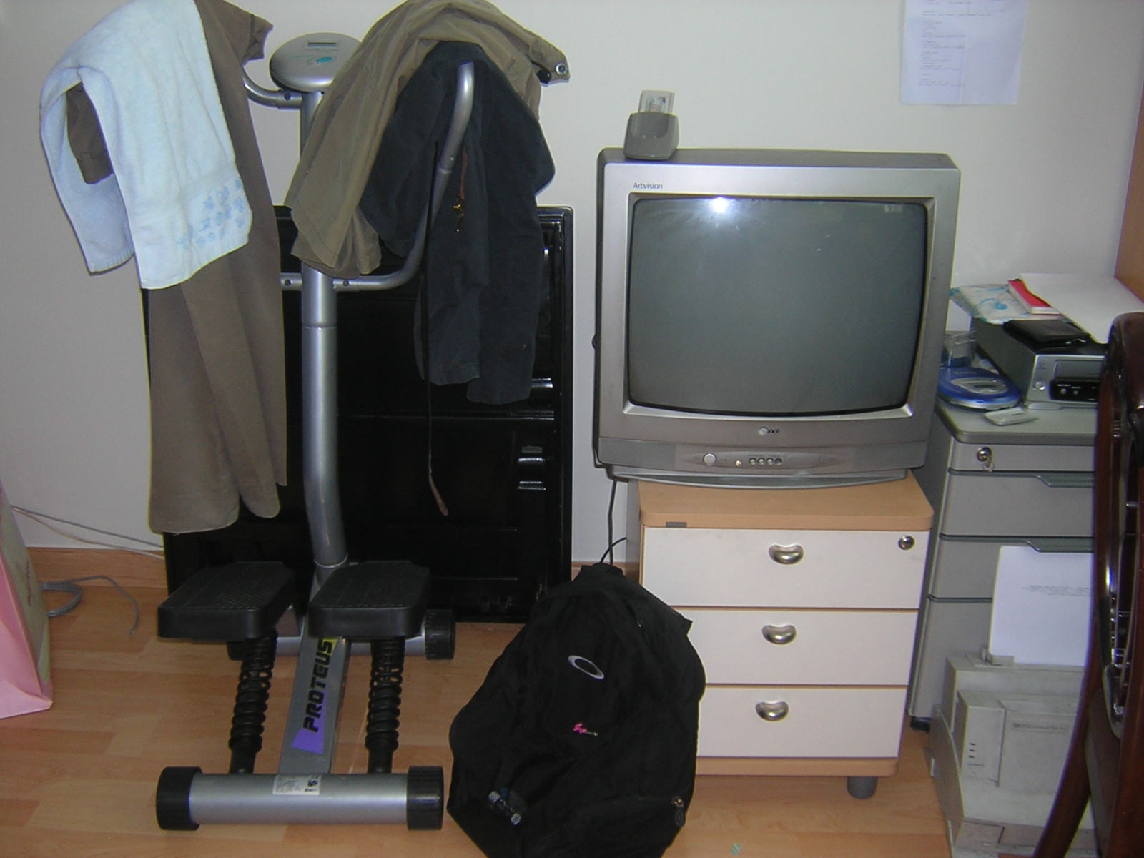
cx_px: 572
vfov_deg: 39.7
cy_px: 429
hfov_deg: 51.4
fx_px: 1190
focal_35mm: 36
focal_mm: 4.7
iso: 100
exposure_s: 1/60.1
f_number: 2.6
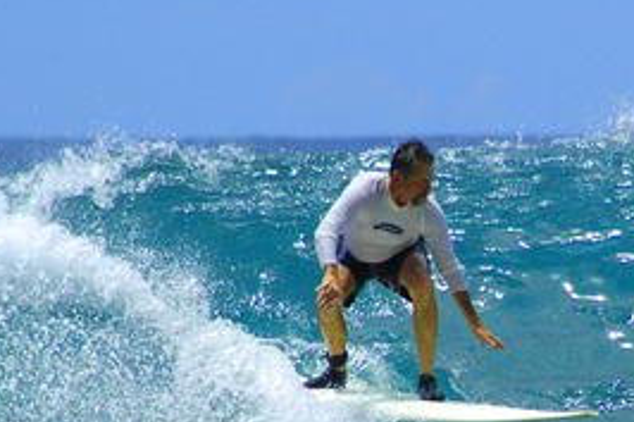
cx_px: 490
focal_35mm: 930
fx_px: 16368
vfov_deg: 1.5
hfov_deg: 2.2
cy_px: 387
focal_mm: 300
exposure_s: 1/2500
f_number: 9
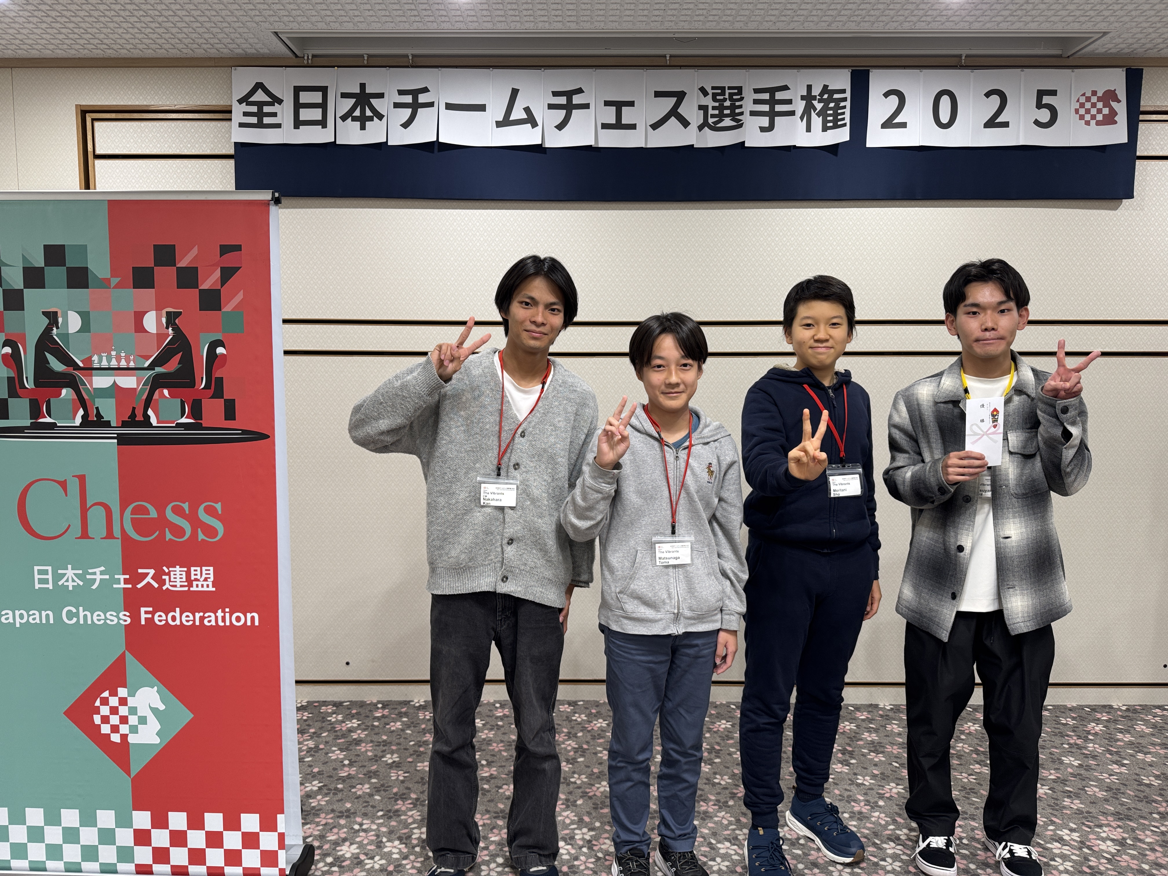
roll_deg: +0.5
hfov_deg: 71.6
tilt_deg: -3.2
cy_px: 438
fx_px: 810
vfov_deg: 56.8
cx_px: 584
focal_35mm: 24
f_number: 1.78
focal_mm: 6.76
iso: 100
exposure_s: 1/100
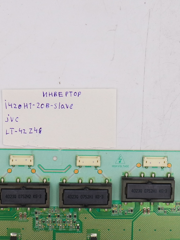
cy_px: 153
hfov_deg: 14.6
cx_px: 53
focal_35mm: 101
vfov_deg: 19.4
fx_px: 700
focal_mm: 14
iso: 160
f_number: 5.6
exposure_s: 1/125
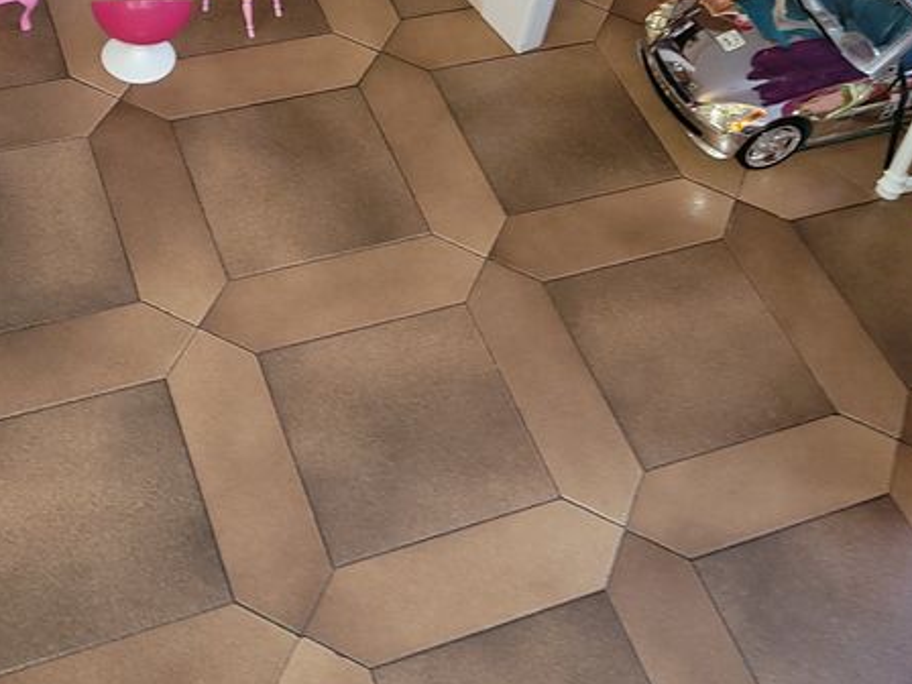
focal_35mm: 58
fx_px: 1528
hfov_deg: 33.2
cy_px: -45
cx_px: 425
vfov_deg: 23.8
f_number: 1.8
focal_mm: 5.4
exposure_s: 1/10
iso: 125
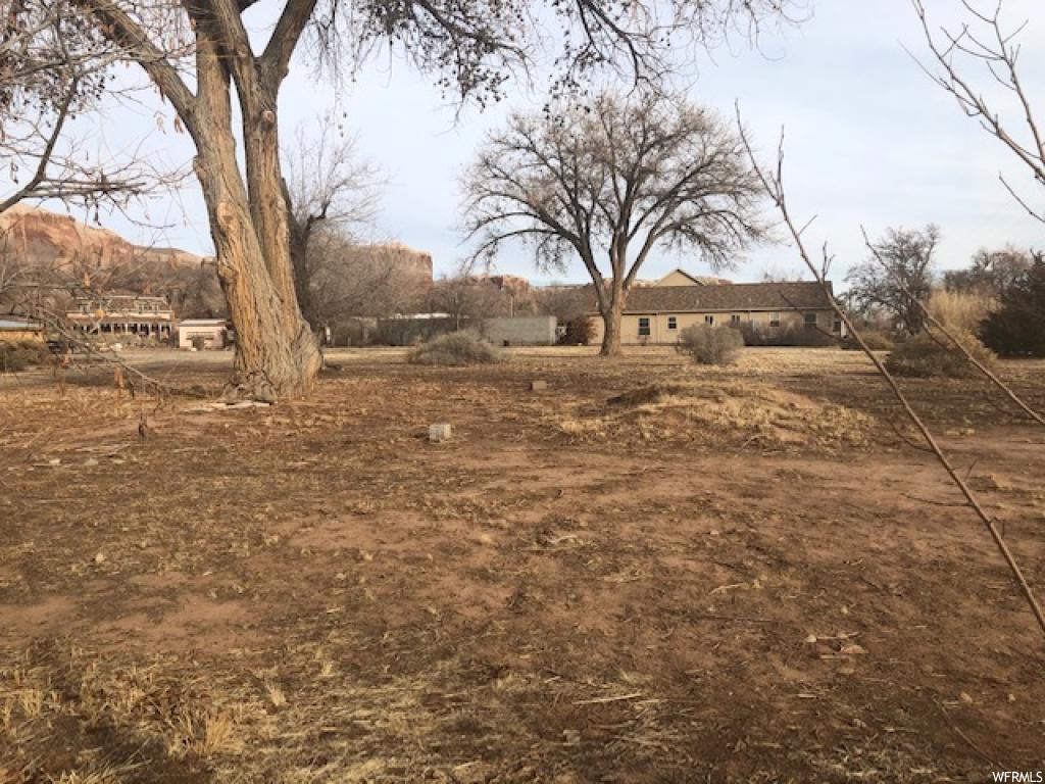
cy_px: 392
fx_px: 845
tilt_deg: -3.5
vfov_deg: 49.7
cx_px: 522
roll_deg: +1.2
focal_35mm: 28
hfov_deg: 63.4
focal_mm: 3.99
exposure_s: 1/1453
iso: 20
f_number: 1.8
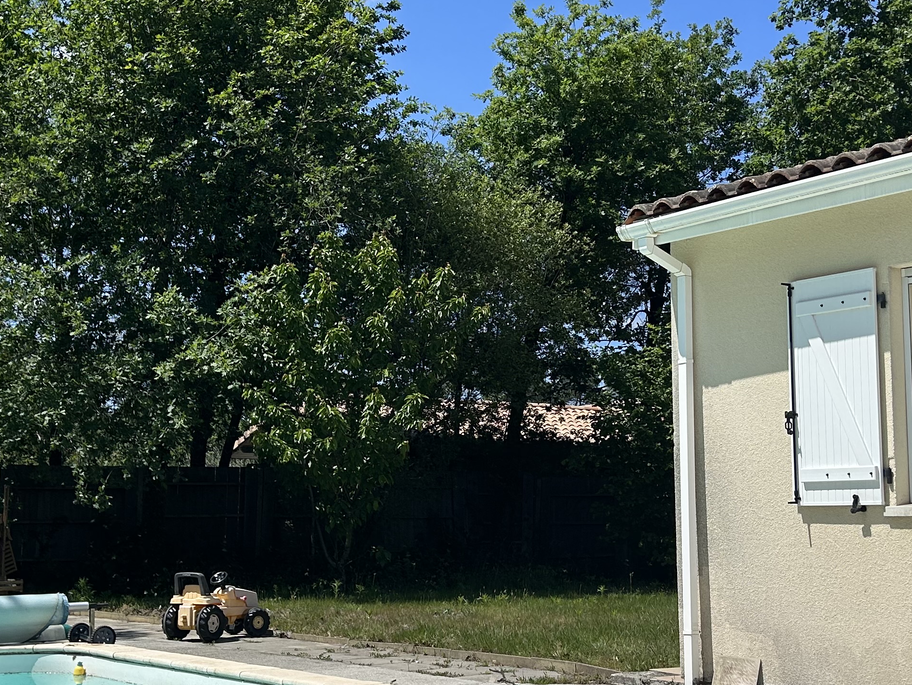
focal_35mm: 55
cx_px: 426
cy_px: 352
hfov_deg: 34.9
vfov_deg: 26.6
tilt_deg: +5.9
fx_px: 1449
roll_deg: +0.1
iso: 50
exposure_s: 1/6993
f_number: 1.5
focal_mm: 5.7
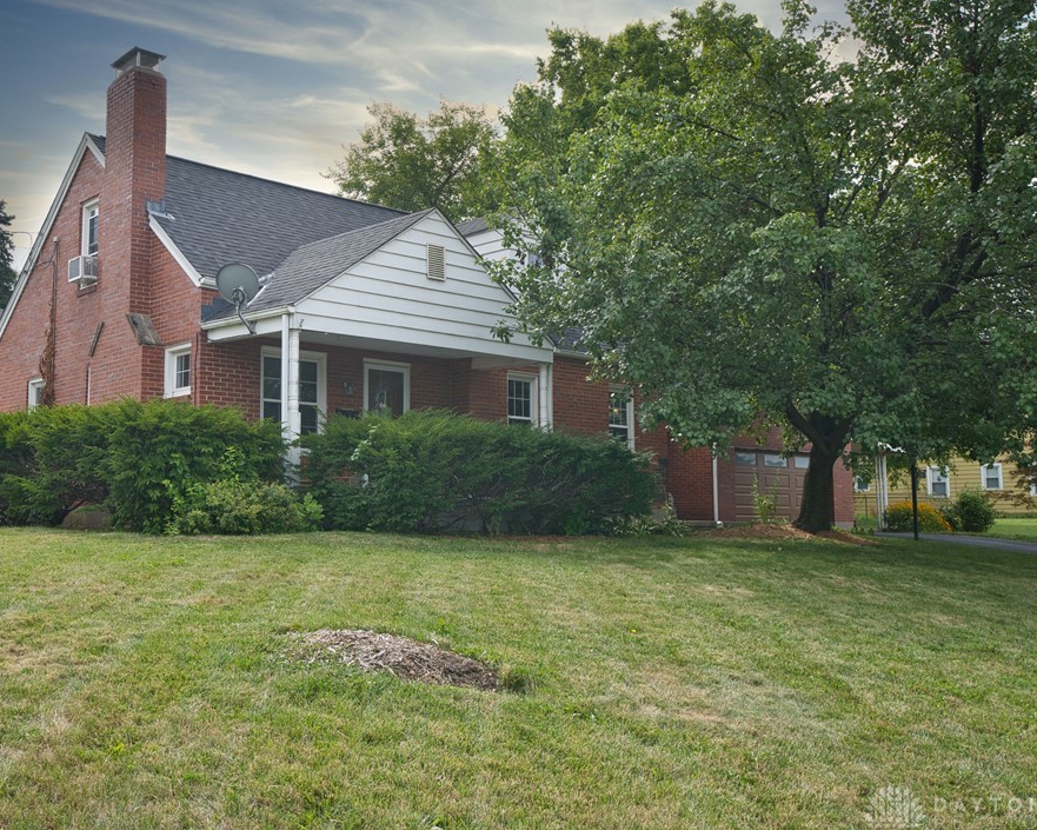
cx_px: 447
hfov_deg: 48.9
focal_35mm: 37
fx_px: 1136
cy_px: 413
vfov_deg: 40.1
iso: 100
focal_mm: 32
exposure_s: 1/60
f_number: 10
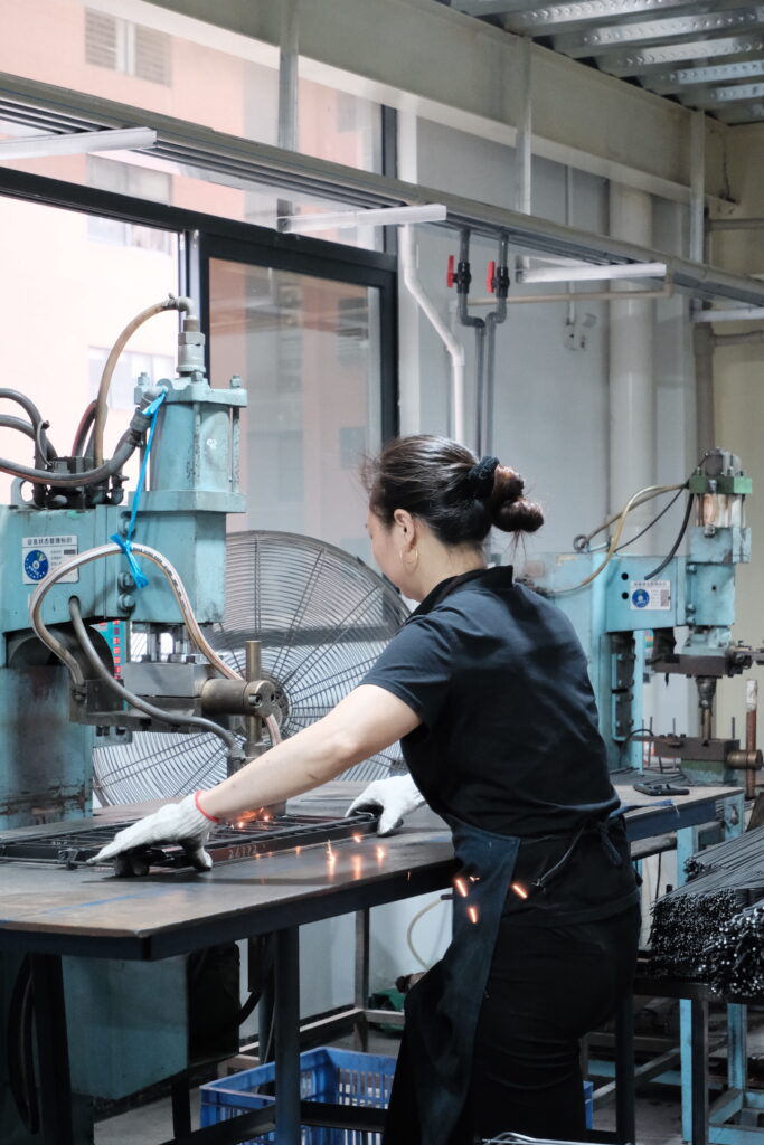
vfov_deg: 30.1
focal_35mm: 67
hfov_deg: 20.3
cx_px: 382
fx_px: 2132
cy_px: 572
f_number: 5.6
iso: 6400
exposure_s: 1/90
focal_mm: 44.5
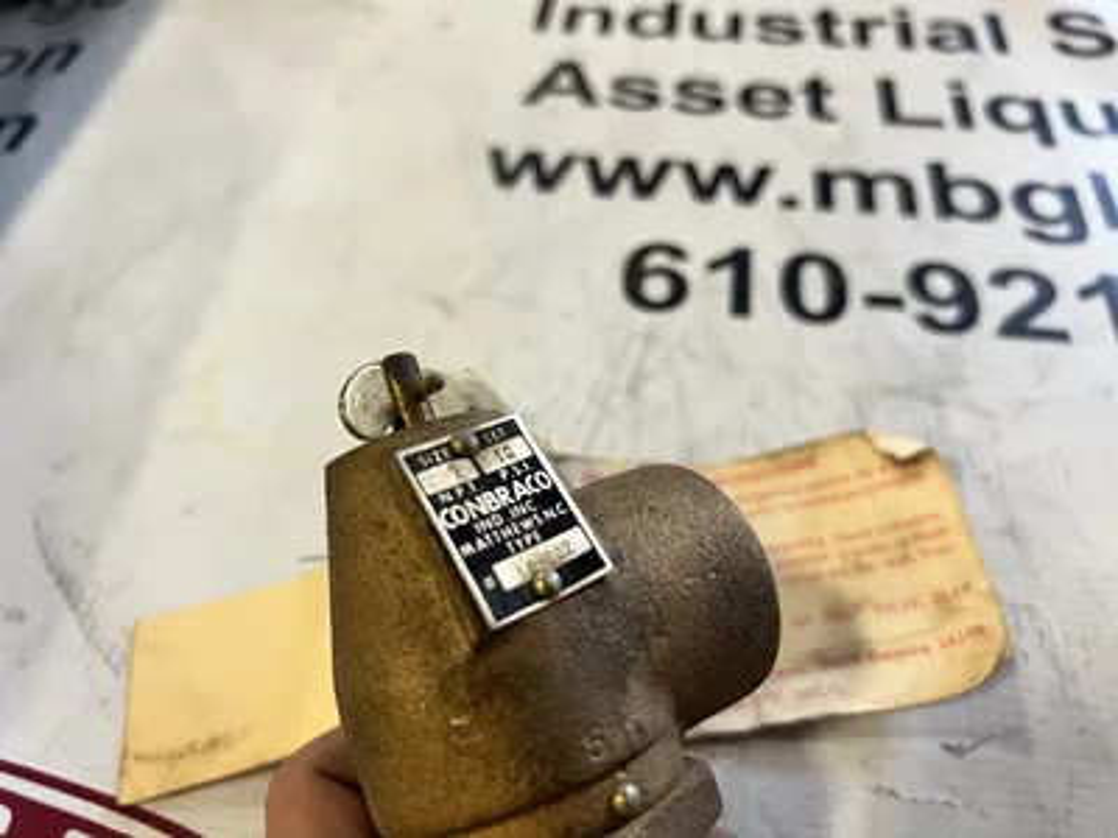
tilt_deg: -53.8
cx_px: 559
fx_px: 840
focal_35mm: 26
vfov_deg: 53.1
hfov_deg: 67.3
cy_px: 419
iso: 125
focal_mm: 5.7
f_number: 1.5
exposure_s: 1/71
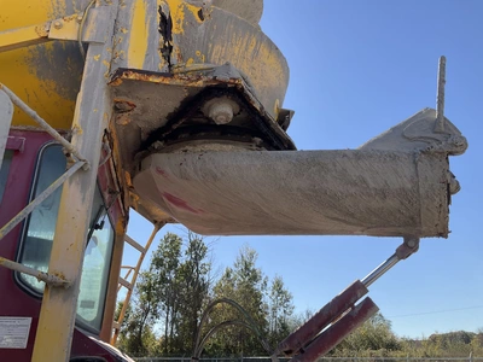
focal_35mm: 29
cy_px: 181
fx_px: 405
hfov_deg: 61.7
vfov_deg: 48.2
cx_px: 242
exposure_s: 1/1250
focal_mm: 3
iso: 25
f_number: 1.8
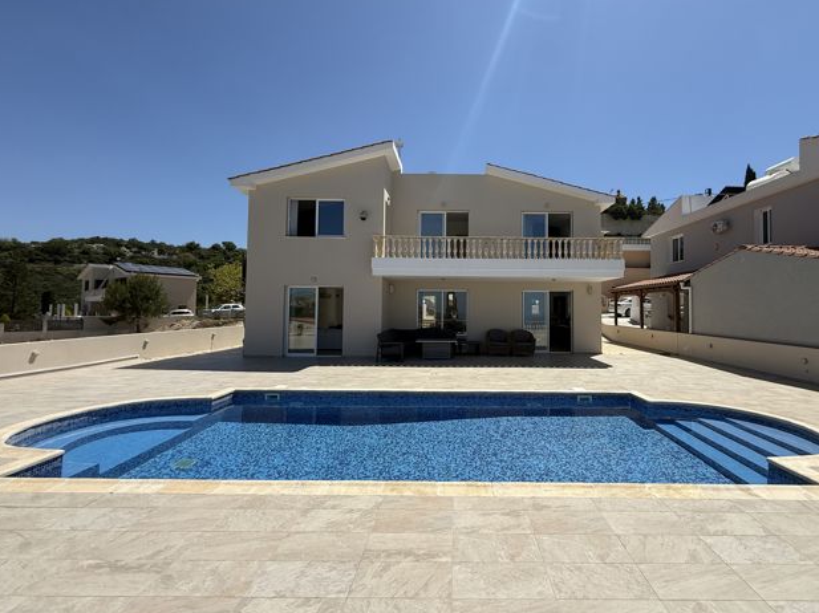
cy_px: 295
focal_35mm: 16
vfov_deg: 78.0
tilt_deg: +3.3
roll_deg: -0.6
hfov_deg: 94.1
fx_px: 378
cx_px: 459
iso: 50
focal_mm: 2.22
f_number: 2.2
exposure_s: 1/2976
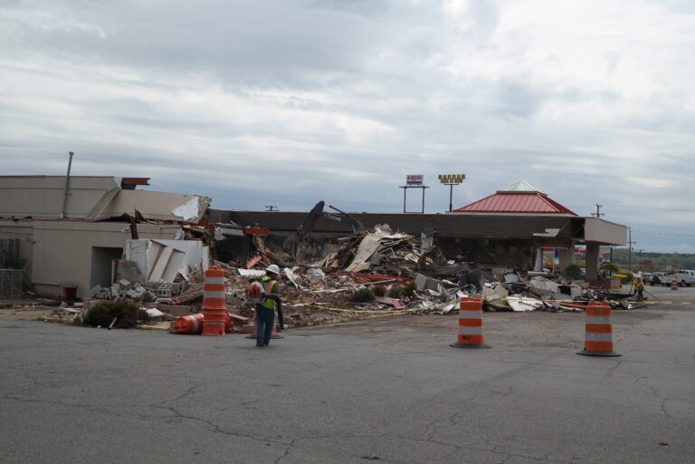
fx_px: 772
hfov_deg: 48.5
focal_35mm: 40
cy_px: 232
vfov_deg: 33.4
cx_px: 348
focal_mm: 26
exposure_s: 1/400
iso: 100
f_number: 7.1
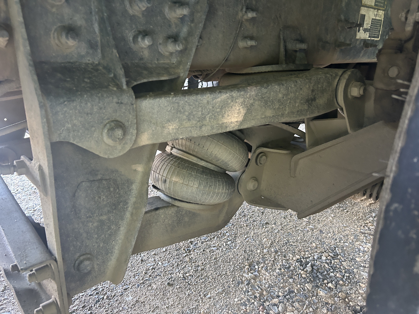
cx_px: 210
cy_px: 157
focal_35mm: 26
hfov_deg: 67.3
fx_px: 315
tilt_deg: -19.8
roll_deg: +0.3
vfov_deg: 53.1
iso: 320
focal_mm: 5.7
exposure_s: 1/60
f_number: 1.5
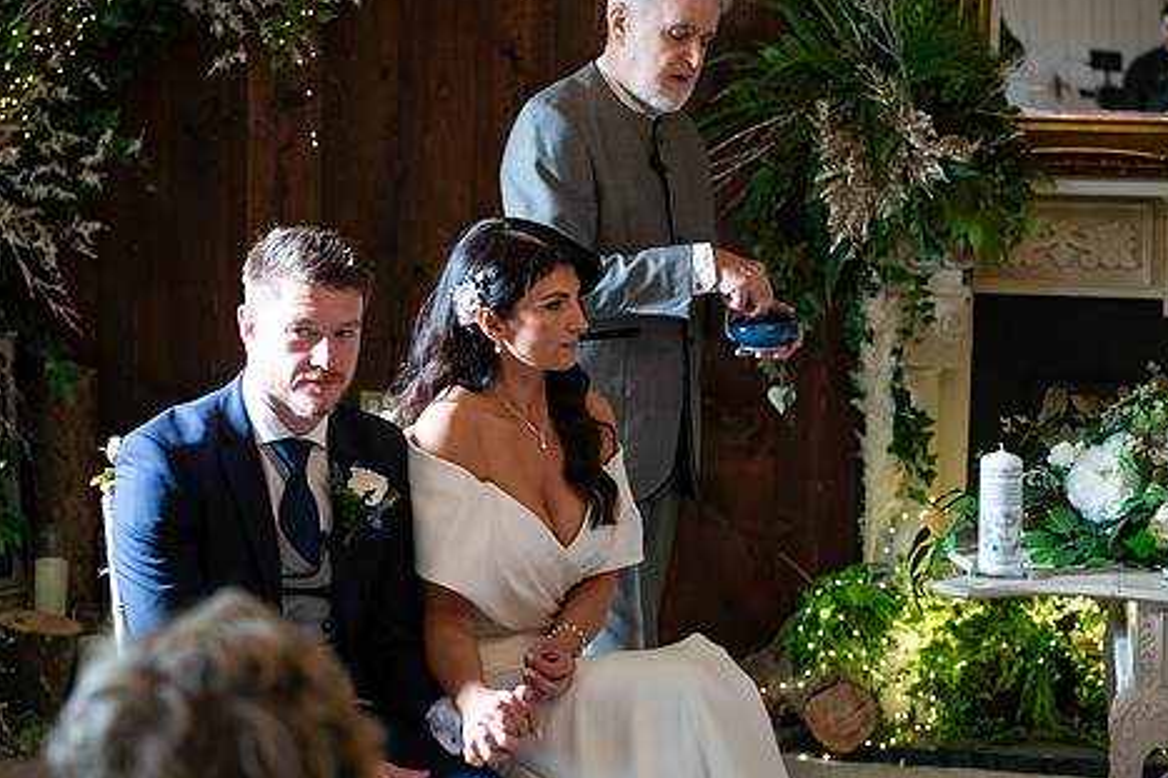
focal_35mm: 82
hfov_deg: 24.7
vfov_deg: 16.6
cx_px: 483
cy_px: 384
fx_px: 2659
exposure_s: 1/160
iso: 1000
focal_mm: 66
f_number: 3.5
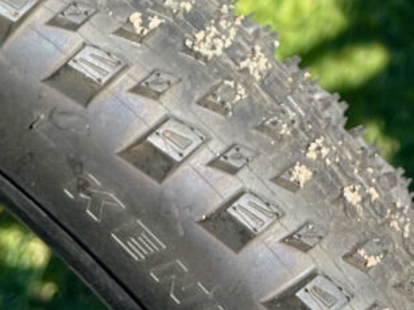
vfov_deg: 10.5
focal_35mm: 125
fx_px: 1494
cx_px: 473
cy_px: -383
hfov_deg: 15.3
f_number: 1.6
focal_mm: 5.1
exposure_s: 1/1597
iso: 32
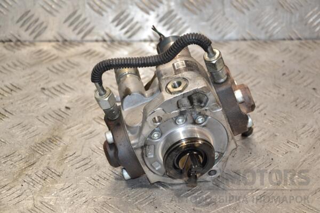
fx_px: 933
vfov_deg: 13.0
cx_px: 160
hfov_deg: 19.5
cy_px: 106
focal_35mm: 105
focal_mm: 70
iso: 800
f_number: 5.3
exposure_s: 1/125
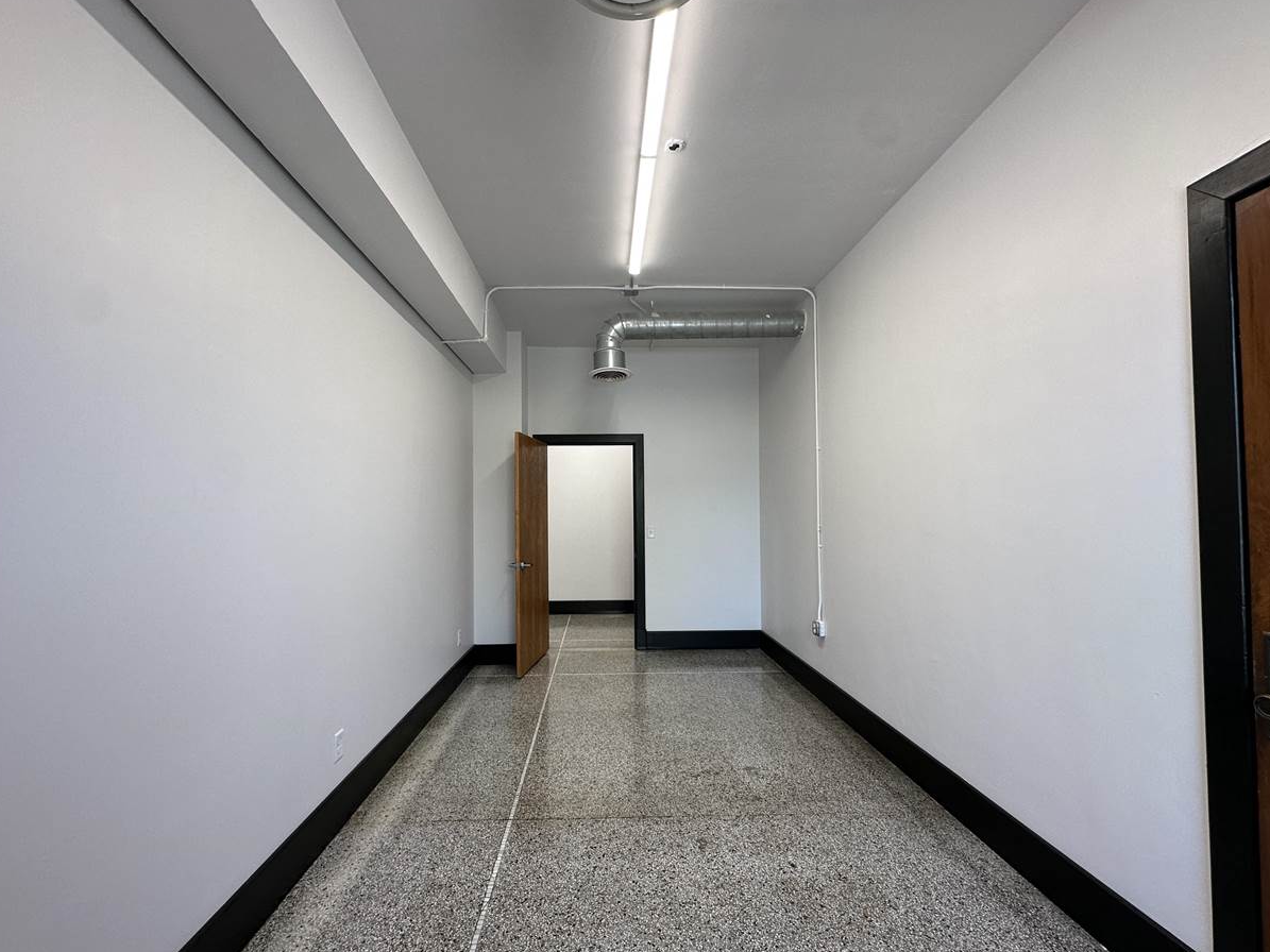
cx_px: 614
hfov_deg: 98.1
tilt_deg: +1.6
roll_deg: +0.3
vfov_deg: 81.7
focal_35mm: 15
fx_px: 550
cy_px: 496
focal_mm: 2.22
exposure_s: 1/120
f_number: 2.2
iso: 100
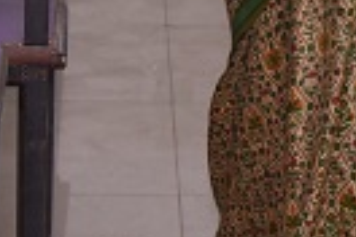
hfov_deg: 6.5
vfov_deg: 4.3
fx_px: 3105
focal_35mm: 314
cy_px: -318
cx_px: 485
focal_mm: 46
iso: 800
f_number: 6.3
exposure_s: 1/125
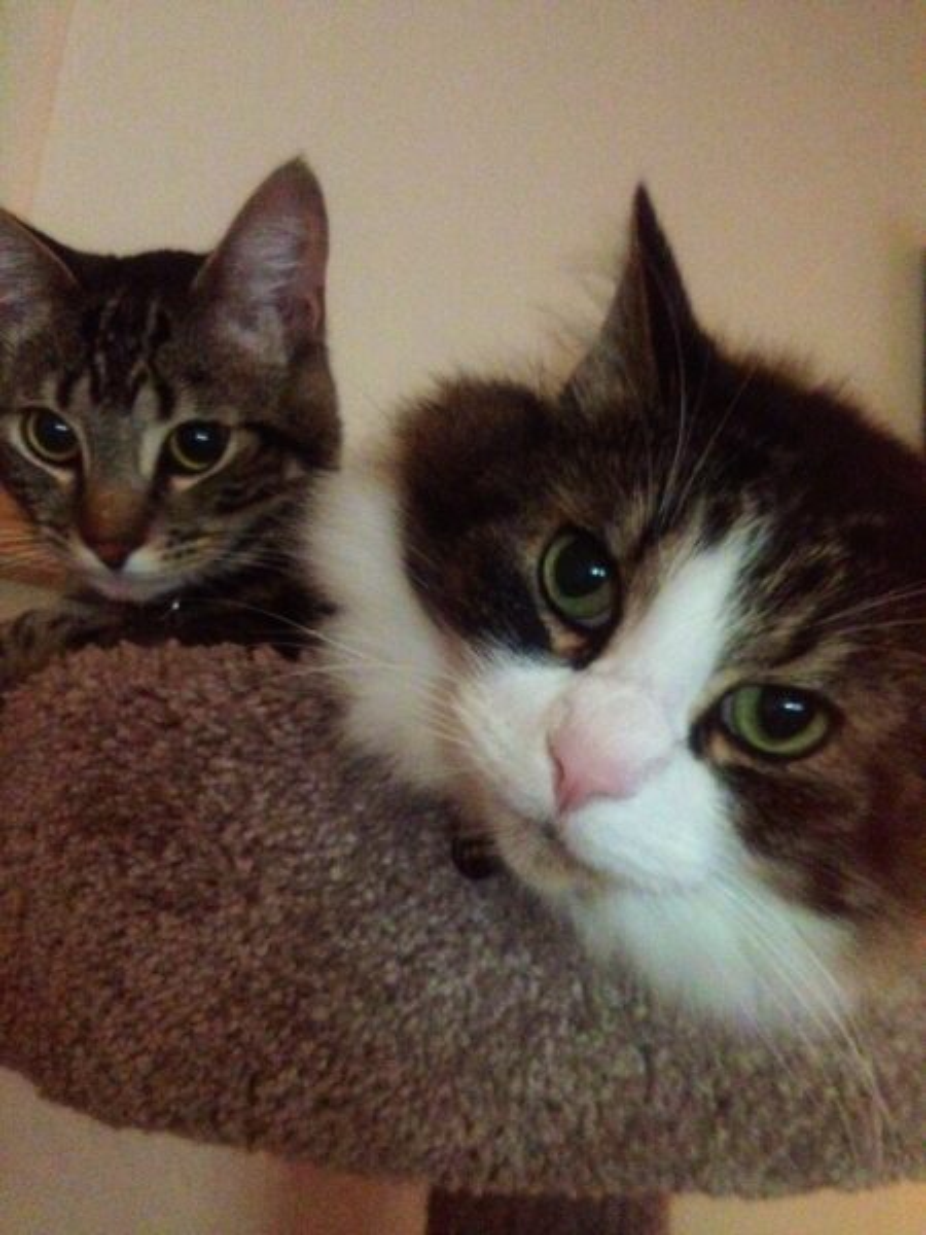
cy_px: 618
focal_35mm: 35
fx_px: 1248
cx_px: 463
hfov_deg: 40.7
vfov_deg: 52.6
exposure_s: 1/15
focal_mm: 4.28
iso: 800
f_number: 2.4
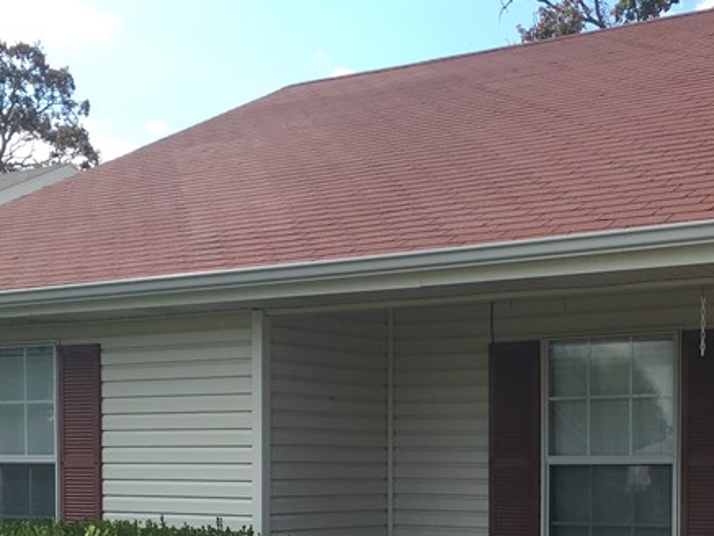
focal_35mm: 68
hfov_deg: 28.1
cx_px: 544
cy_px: 539
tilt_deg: -3.1
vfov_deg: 20.9
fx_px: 1403
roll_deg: -0.1
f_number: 2.2
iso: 25
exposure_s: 1/986
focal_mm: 4.15
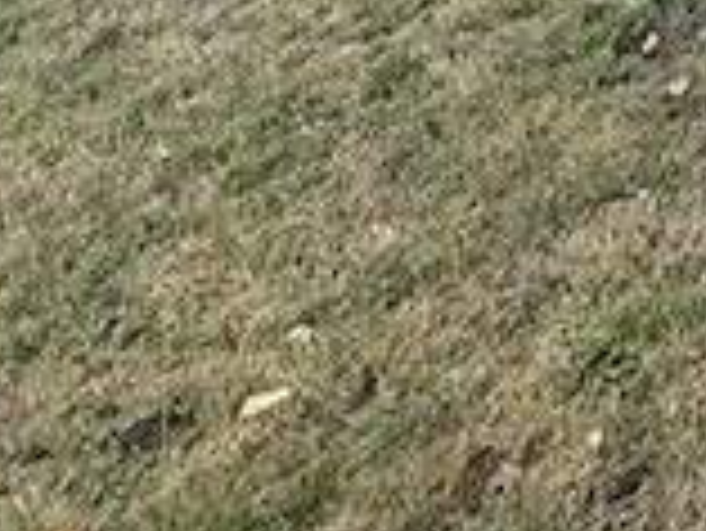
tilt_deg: -10.0
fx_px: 1163
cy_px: -518
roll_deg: +1.6
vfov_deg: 18.0
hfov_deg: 19.9
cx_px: 1372
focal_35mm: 57
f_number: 2.2
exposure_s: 1/121
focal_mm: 2.22
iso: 80
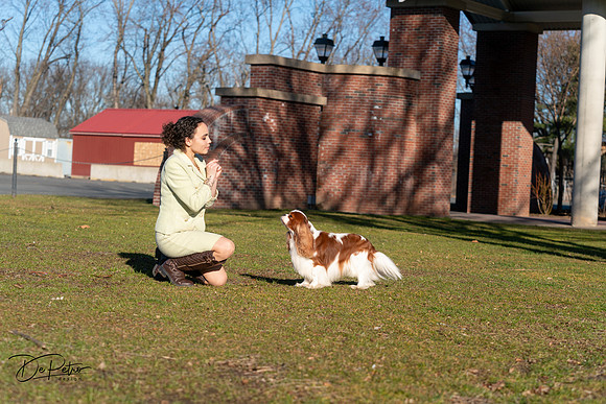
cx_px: 303
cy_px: 202
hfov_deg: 28.8
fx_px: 1179
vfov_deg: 19.5
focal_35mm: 70
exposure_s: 1/1000
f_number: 4.5
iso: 100
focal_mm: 70
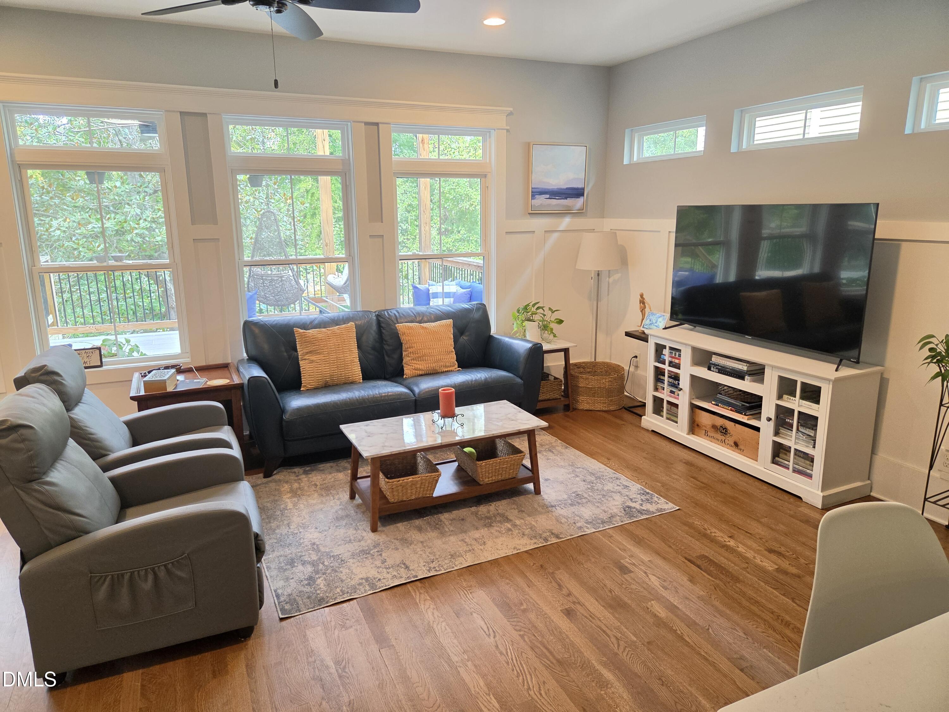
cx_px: 474
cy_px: 356
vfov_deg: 58.9
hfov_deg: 73.9
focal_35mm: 23
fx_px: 631
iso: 200
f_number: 1.8
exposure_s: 1/120
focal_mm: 5.4
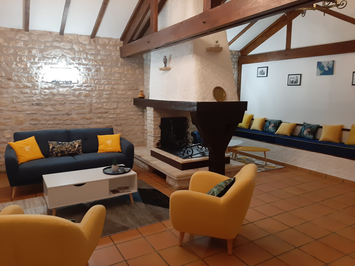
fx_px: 267
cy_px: 133
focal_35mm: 26
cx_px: 178
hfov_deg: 67.3
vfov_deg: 53.1
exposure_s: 1/25
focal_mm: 3.93
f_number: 1.7
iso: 125
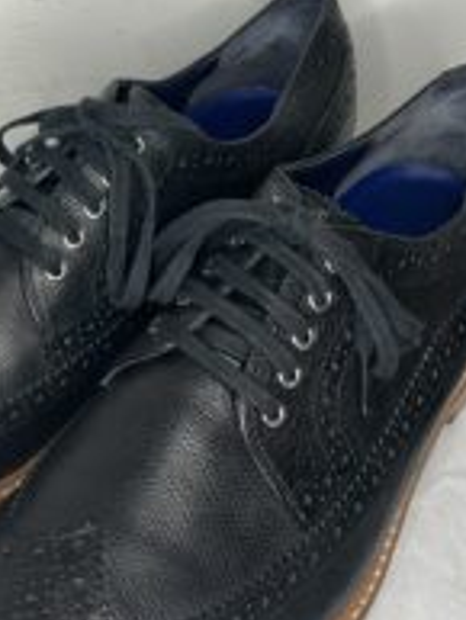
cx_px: 109
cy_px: 270
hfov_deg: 24.9
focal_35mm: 58
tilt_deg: -45.9
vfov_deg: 33.2
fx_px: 1040
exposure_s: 1/50
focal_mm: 3.99
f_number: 1.8
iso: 50
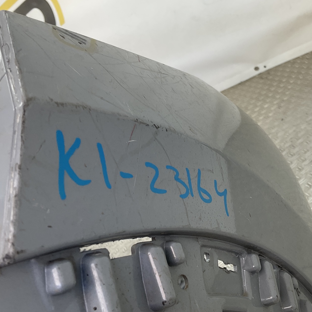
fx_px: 418
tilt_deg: -26.1
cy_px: 175
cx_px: 184
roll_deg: +36.0
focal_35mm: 41
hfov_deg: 40.8
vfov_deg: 40.9
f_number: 1.8
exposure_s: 1/100
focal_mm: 3
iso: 20
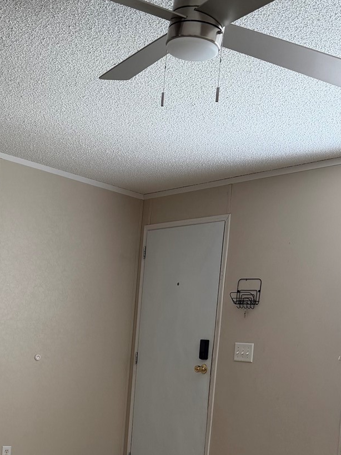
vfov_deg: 31.0
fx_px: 788
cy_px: 391
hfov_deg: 23.1
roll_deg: -3.8
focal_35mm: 60
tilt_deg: -6.4
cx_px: -21
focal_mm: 6.76
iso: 100
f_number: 1.78
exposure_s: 1/120
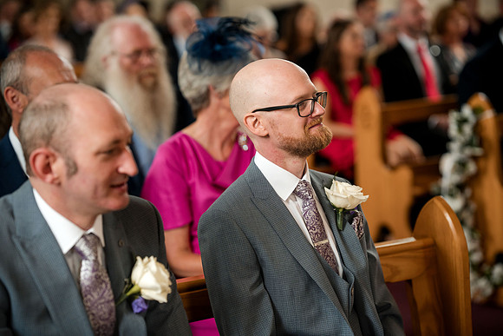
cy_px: 168
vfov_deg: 16.1
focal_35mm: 85
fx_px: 1188
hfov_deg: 23.9
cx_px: 252
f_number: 2.2
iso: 1250
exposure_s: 1/500
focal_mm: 85
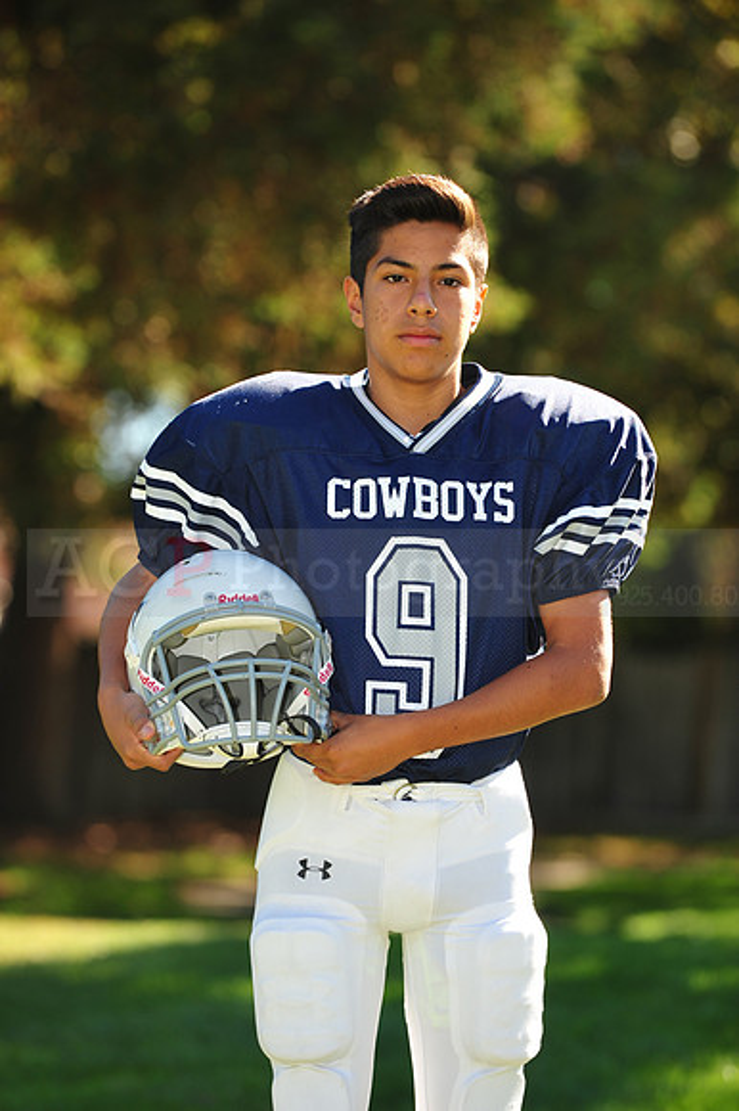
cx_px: 370
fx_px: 5857
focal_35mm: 190
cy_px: 556
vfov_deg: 10.8
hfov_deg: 7.2
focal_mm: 190
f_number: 4.5
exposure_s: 1/320
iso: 200
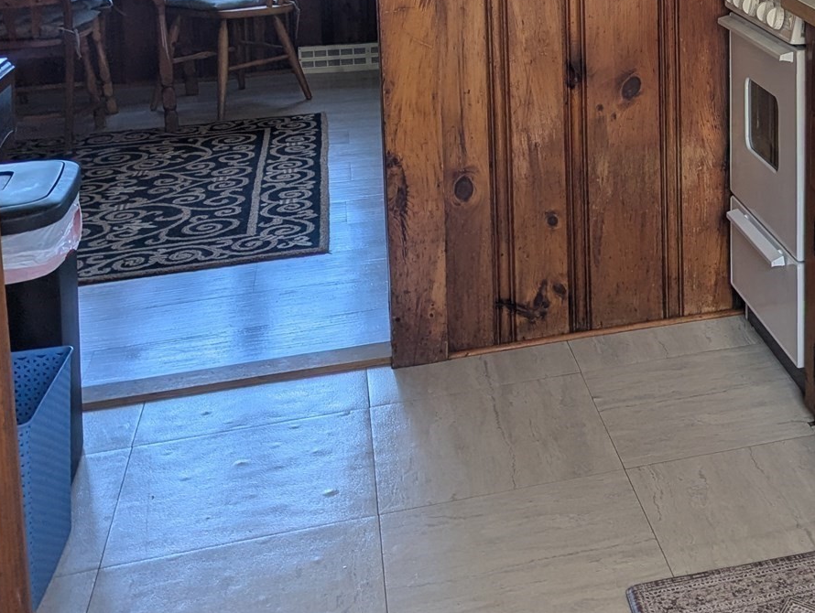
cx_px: 790
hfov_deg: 32.5
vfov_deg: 25.0
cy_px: -43
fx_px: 1297
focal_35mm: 55
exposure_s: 1/57
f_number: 1.85
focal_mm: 6.81
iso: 43
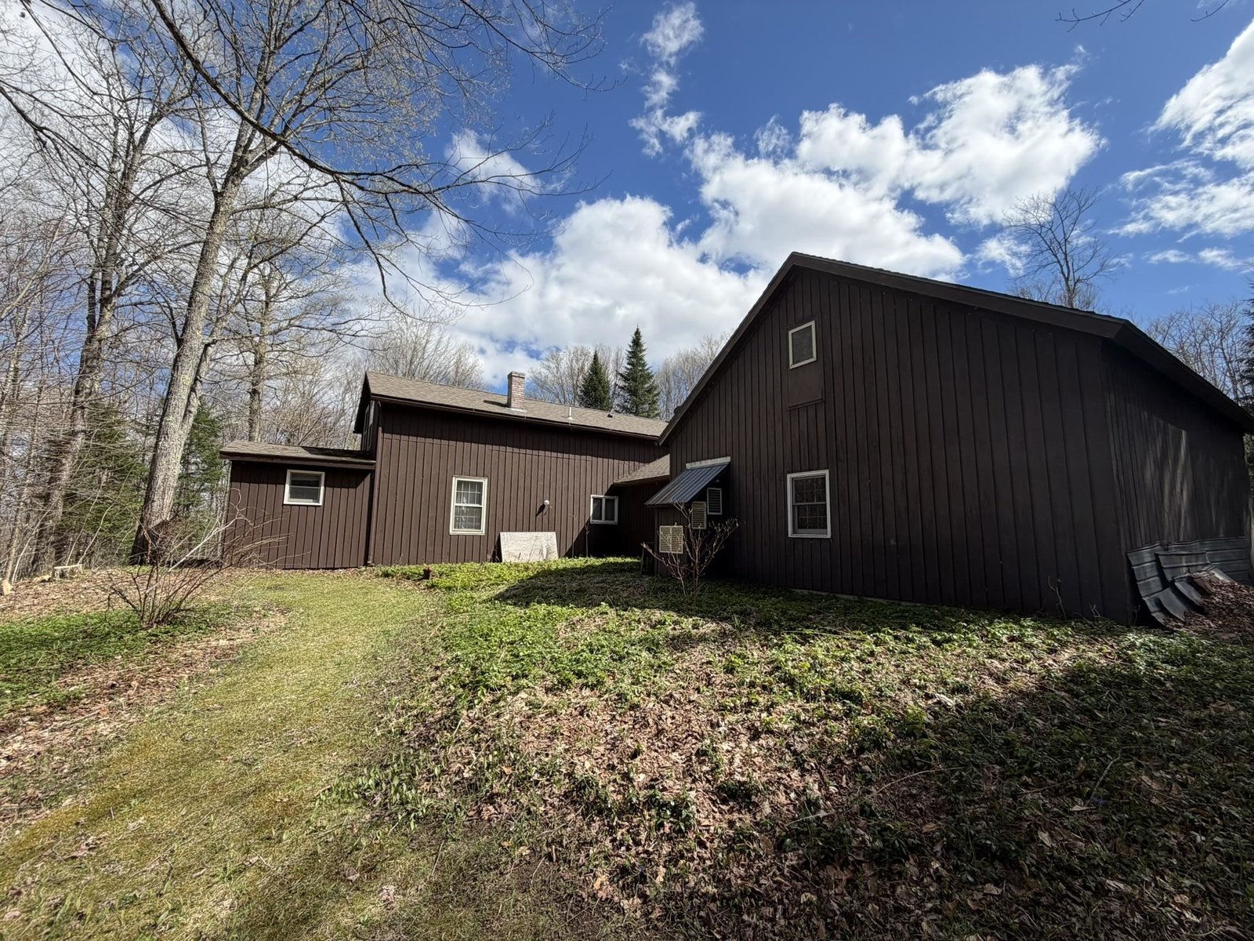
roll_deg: -0.9
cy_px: 470
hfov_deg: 102.1
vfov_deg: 85.7
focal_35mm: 14
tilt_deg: +7.7
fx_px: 507
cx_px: 627
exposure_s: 1/770
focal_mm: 2.22
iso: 25
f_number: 2.2
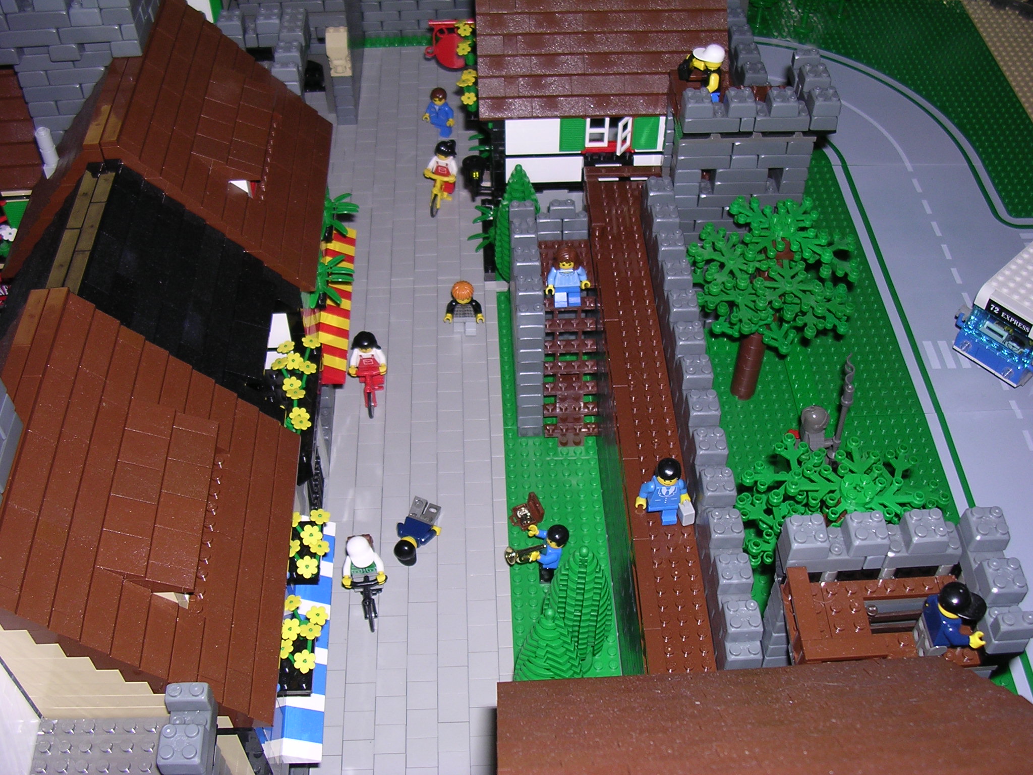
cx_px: 516
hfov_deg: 49.0
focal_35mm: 38
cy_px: 388
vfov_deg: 37.7
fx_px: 1134
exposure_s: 1/60.1
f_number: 2.8
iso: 100
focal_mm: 5.8
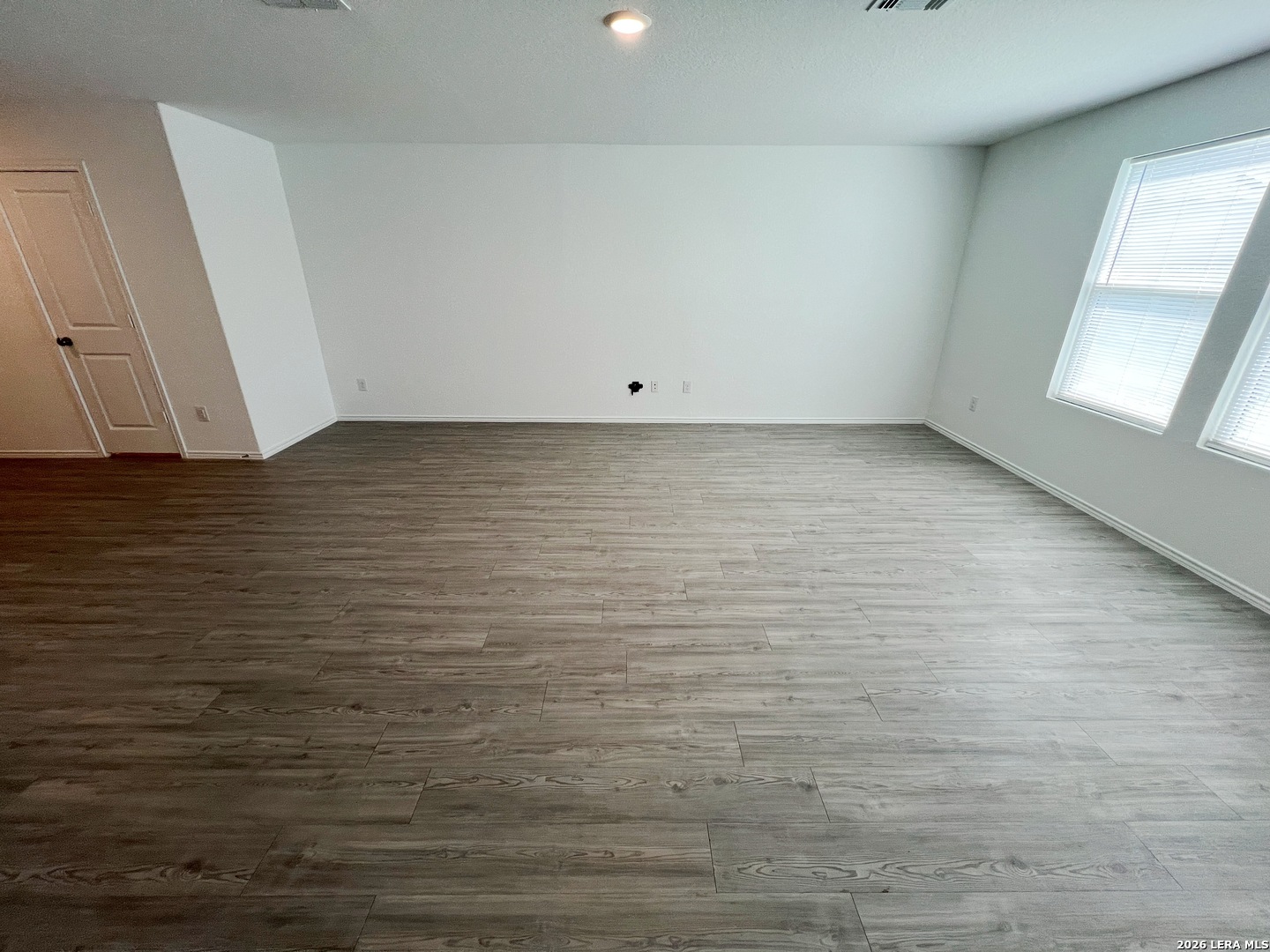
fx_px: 477
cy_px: 476
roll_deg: -0.9
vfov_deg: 89.9
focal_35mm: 13
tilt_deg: -23.0
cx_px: 635
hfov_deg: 106.2
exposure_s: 1/120
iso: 80
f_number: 1.8
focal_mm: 1.57
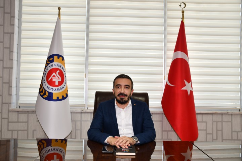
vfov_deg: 40.0
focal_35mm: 33
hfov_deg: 57.2
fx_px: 222
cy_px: 80
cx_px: 121
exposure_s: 1/80
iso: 200
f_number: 4.5
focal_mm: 22
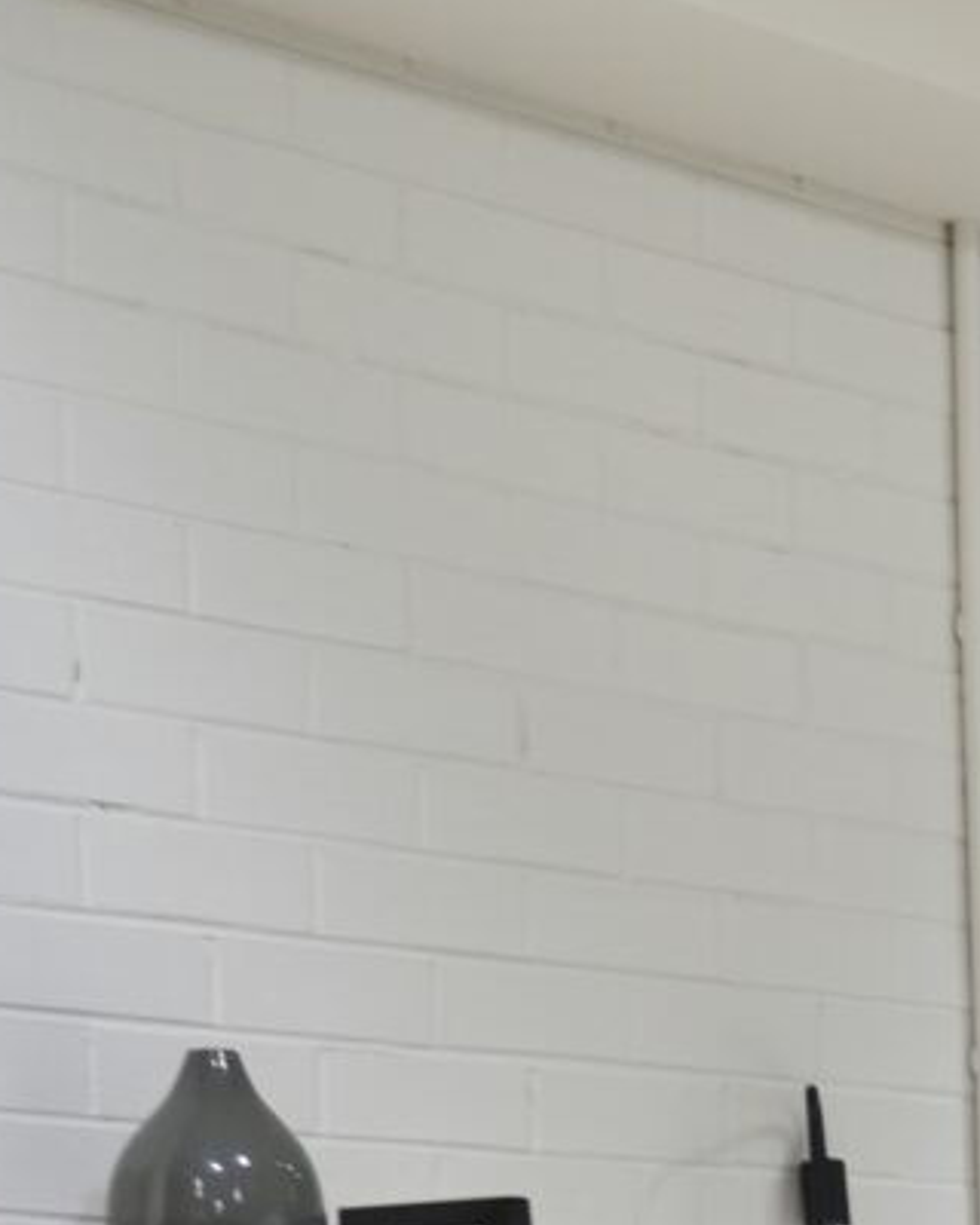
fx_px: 5221
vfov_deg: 12.7
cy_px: 1793
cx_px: 2554
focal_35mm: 144
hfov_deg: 9.3
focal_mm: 24
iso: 160
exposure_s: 1/30
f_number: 4
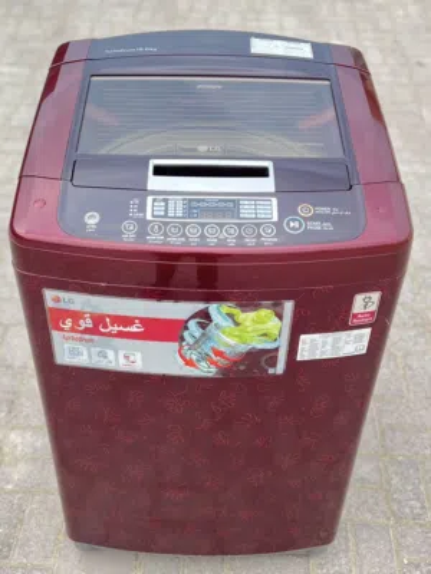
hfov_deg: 53.1
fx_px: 432
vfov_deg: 67.3
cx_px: 216
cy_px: 287
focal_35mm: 26
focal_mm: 5.7
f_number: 1.5
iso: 50
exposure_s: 1/466
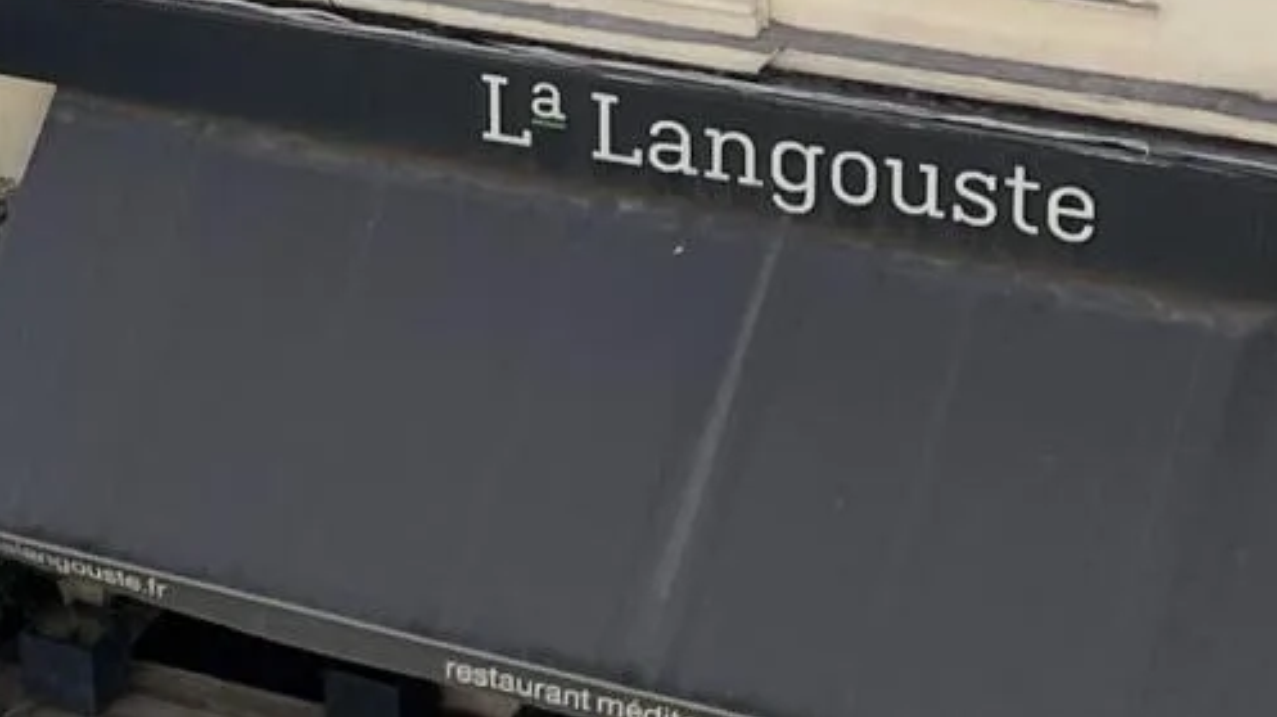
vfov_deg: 8.3
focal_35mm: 146
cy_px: 93
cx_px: -868
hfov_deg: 13.5
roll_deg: +8.2
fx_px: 4941
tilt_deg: -24.9
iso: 32
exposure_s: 1/1618
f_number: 1.6
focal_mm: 4.2
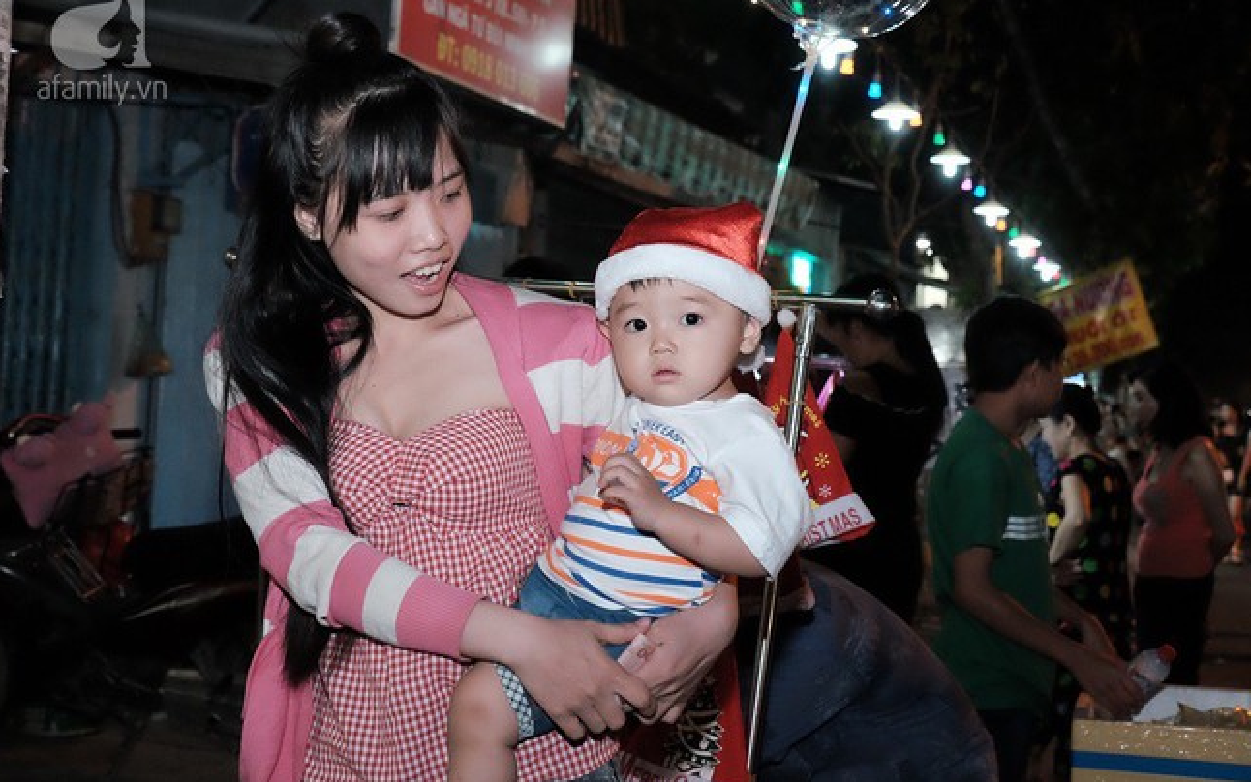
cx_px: 633
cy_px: 364
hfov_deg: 39.6
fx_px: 1739
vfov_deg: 25.3
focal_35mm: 51
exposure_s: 1/80
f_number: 5.6
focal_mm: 32.6
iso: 6400
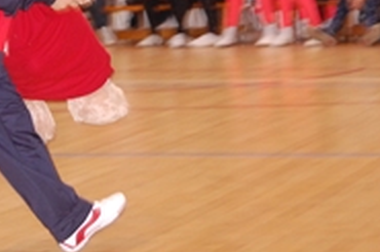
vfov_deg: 7.0
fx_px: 2056
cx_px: 148
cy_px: 31
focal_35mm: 195
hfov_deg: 10.6
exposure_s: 1/60
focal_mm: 48
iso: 1250
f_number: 5.6
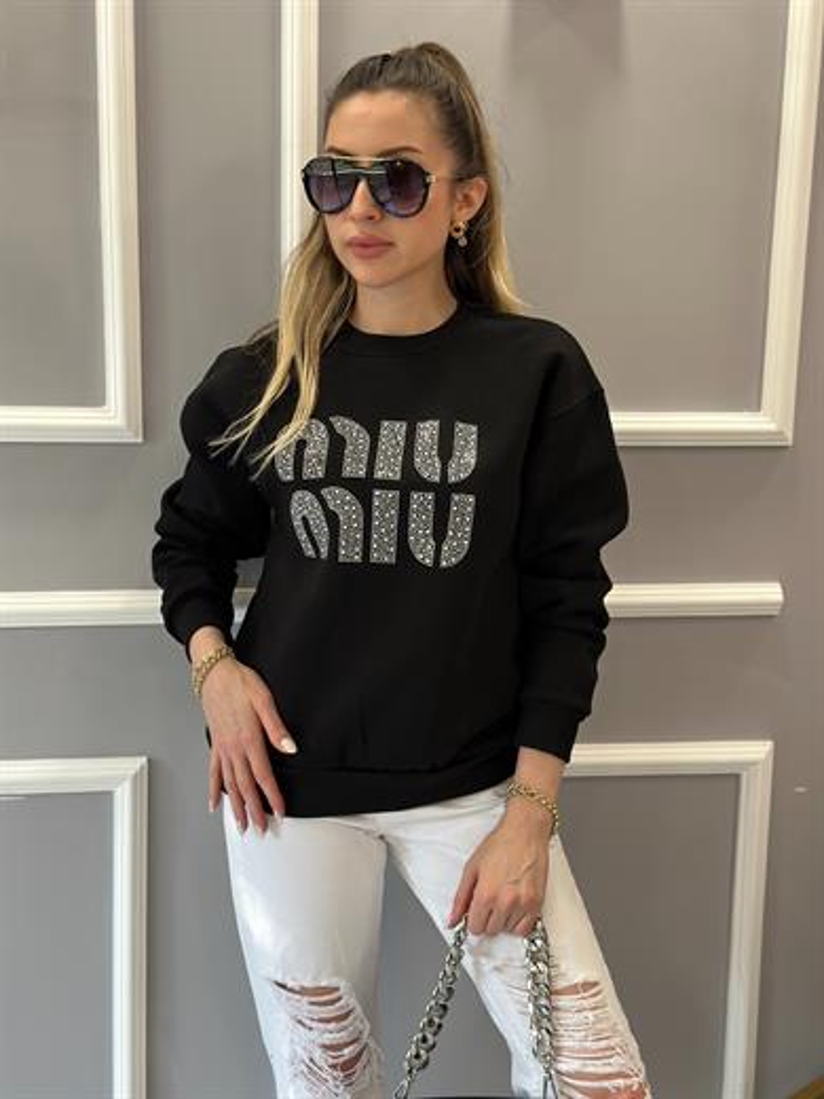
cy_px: 550
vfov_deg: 39.7
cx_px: 412
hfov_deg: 30.3
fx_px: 1523
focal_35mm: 48
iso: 125
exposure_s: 1/83
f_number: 1.78
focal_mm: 6.86
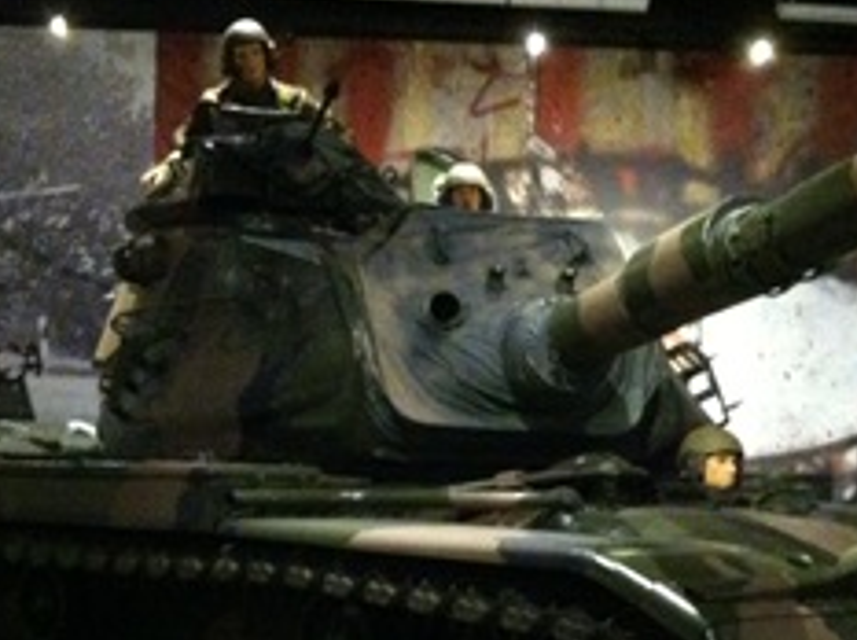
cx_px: 487
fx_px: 1681
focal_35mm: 68
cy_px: 563
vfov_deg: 21.1
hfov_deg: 28.6
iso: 1000
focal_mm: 3.85
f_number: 2.8
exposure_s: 1/15
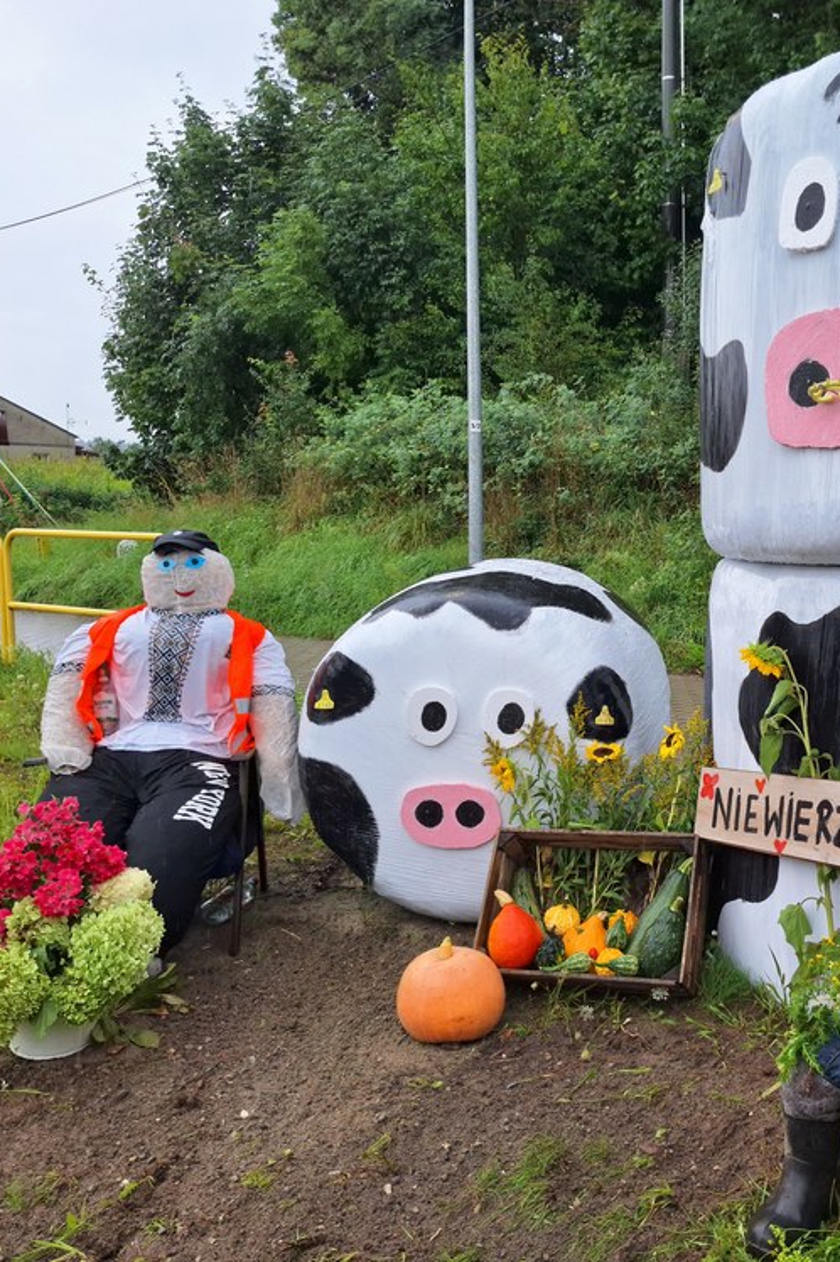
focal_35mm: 32
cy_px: 631
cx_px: 666
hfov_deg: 39.5
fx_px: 1121
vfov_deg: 58.7
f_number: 1.8
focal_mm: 5.54
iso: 40
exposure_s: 1/354
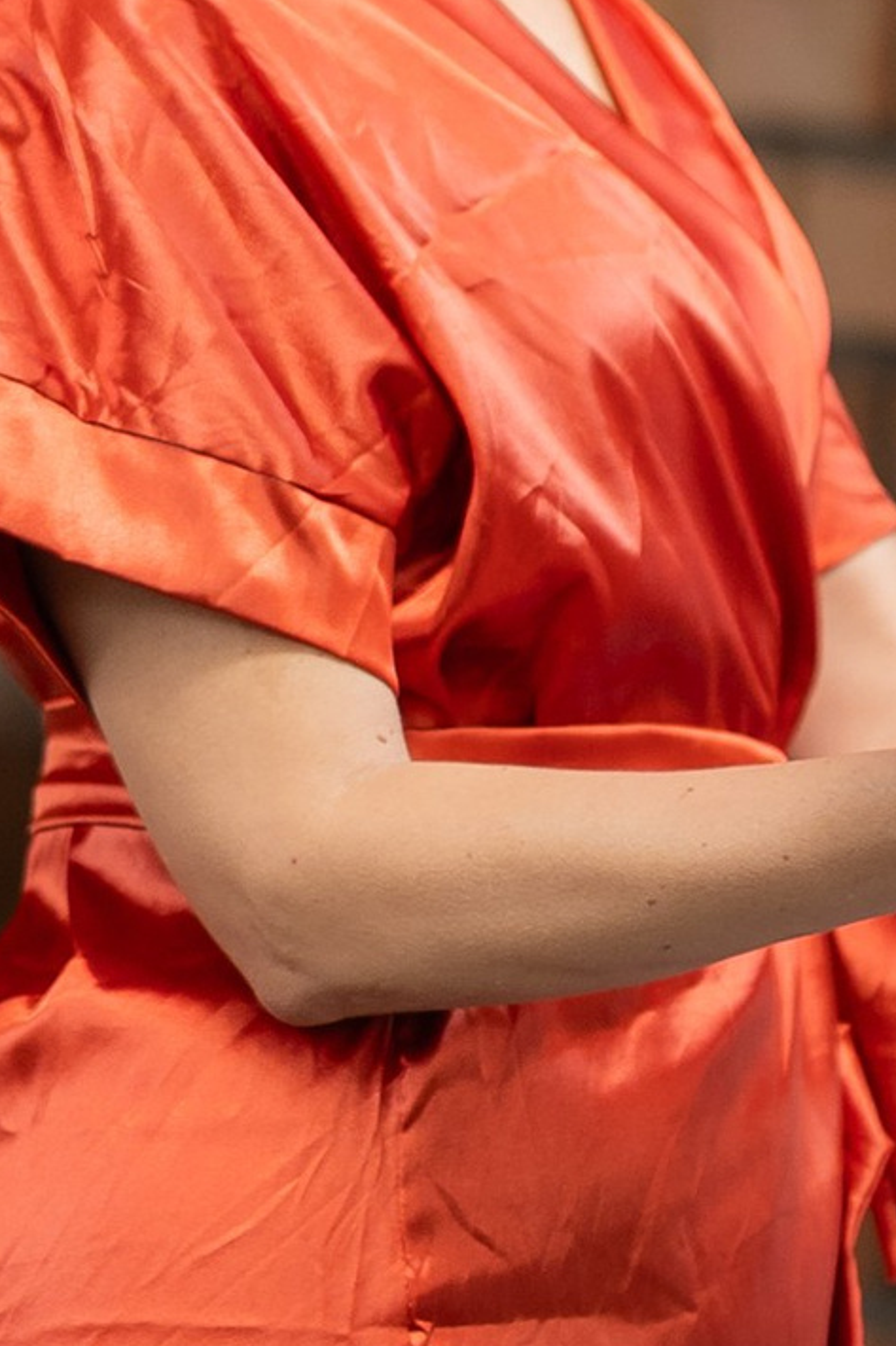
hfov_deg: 3.0
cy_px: -72
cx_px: 1190
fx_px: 17180
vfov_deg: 4.5
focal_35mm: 460
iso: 500
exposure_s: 1/1000
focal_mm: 85
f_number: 1.4
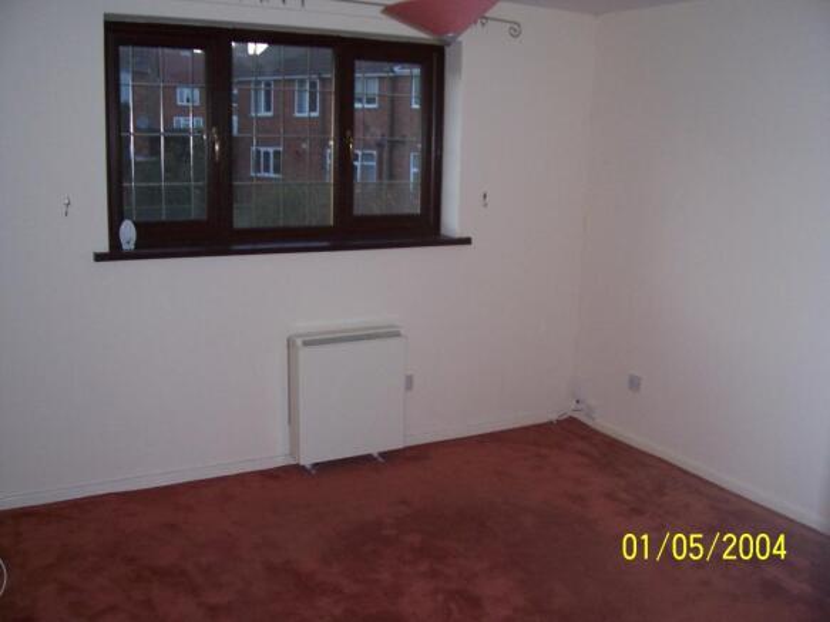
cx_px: 415
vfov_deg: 41.8
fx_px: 815
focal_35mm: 34
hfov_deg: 54.0
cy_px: 311
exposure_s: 1/60
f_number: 2.7
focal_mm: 5.6
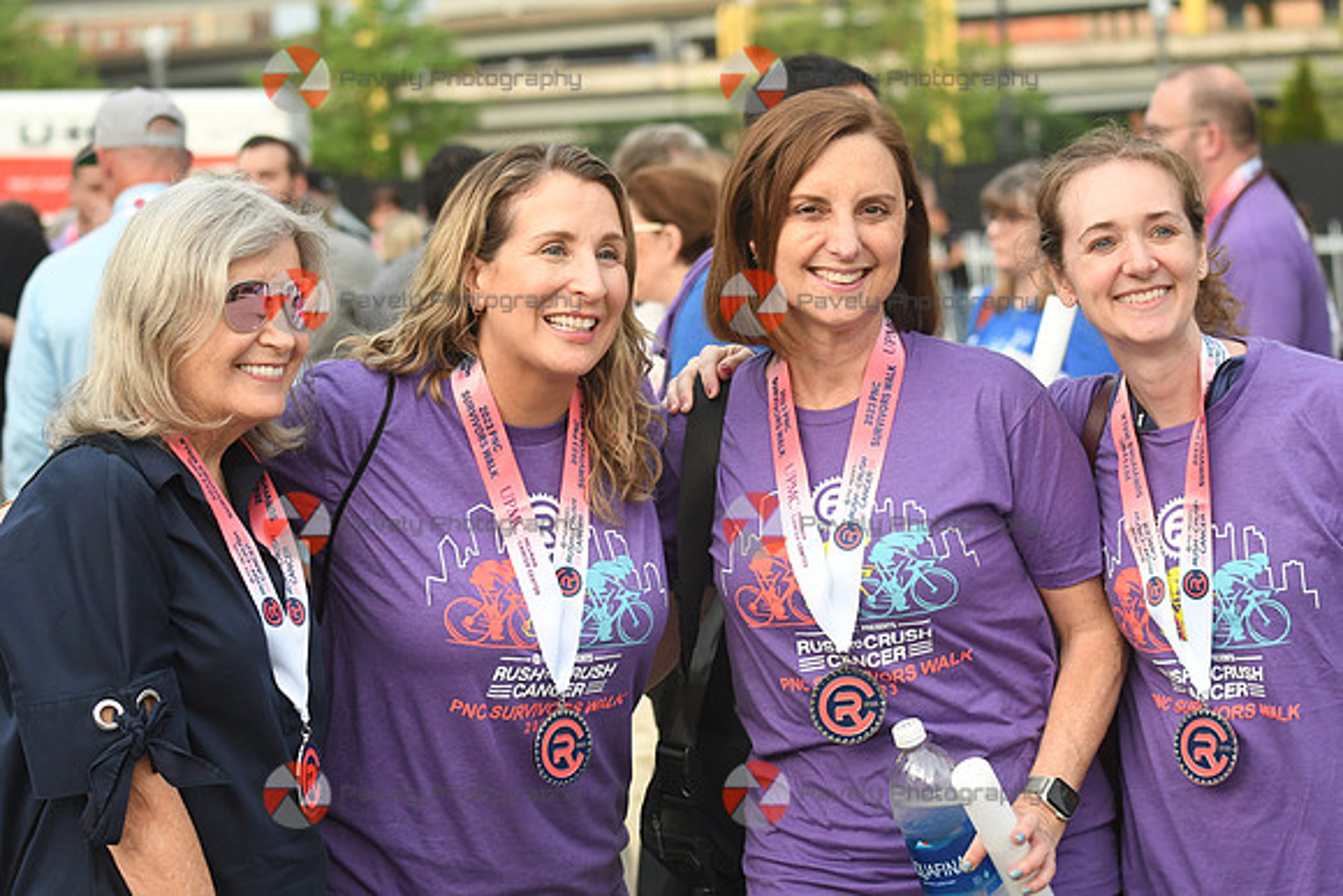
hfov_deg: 19.5
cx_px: 672
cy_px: 448
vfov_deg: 13.0
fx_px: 3918
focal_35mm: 105
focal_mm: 70
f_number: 4
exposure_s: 1/500
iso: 1250
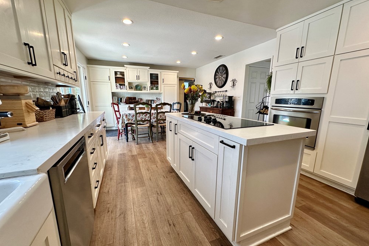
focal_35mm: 15
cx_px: 183
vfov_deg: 77.3
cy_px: 128
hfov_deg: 100.4
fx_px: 154
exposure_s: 1/120
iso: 160
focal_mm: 2.22
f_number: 2.2
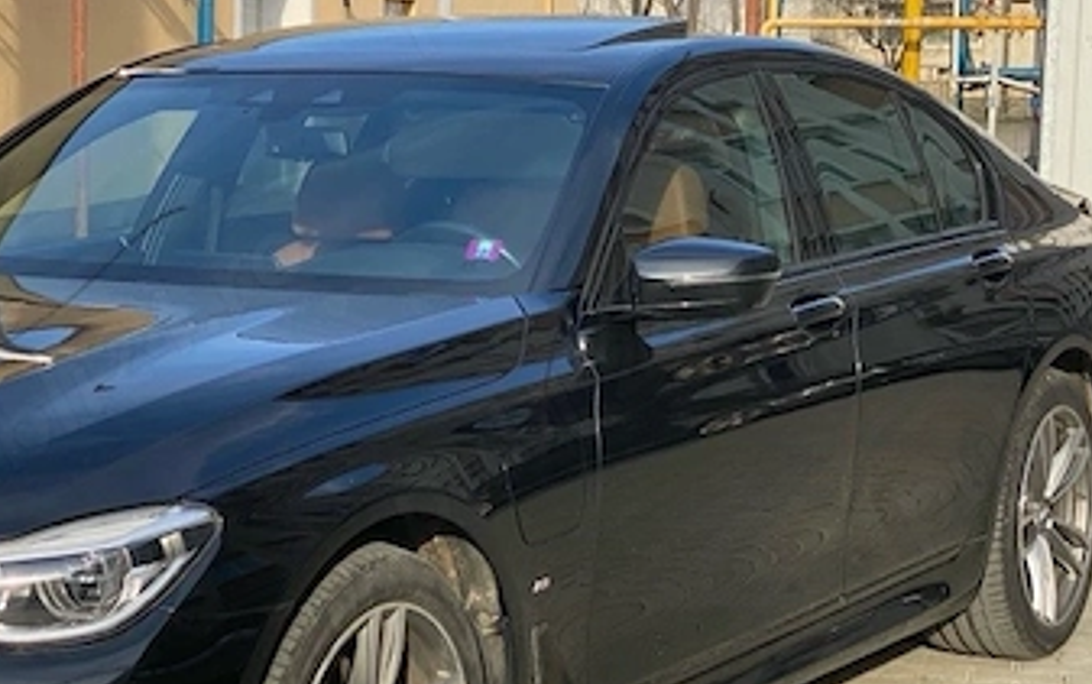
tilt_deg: -6.1
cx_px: 224
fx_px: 2918
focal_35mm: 98
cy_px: 399
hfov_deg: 21.0
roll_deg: -0.4
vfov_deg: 13.4
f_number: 2
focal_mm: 6
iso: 20
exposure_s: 1/685
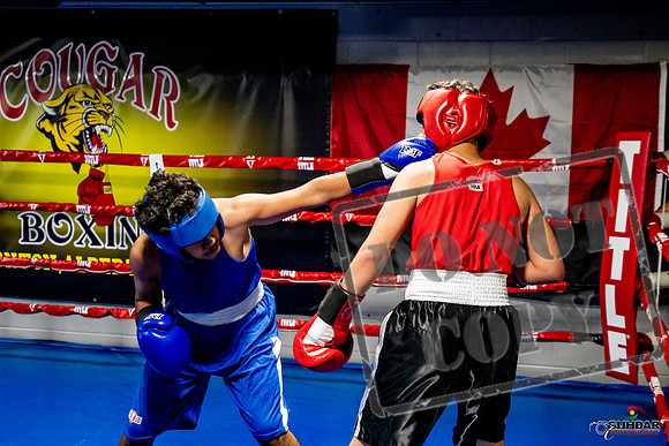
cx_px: 334
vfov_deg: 26.0
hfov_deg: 38.2
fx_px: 967
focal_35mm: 52
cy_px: 223
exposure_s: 1/800
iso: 5000
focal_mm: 35
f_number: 2.8
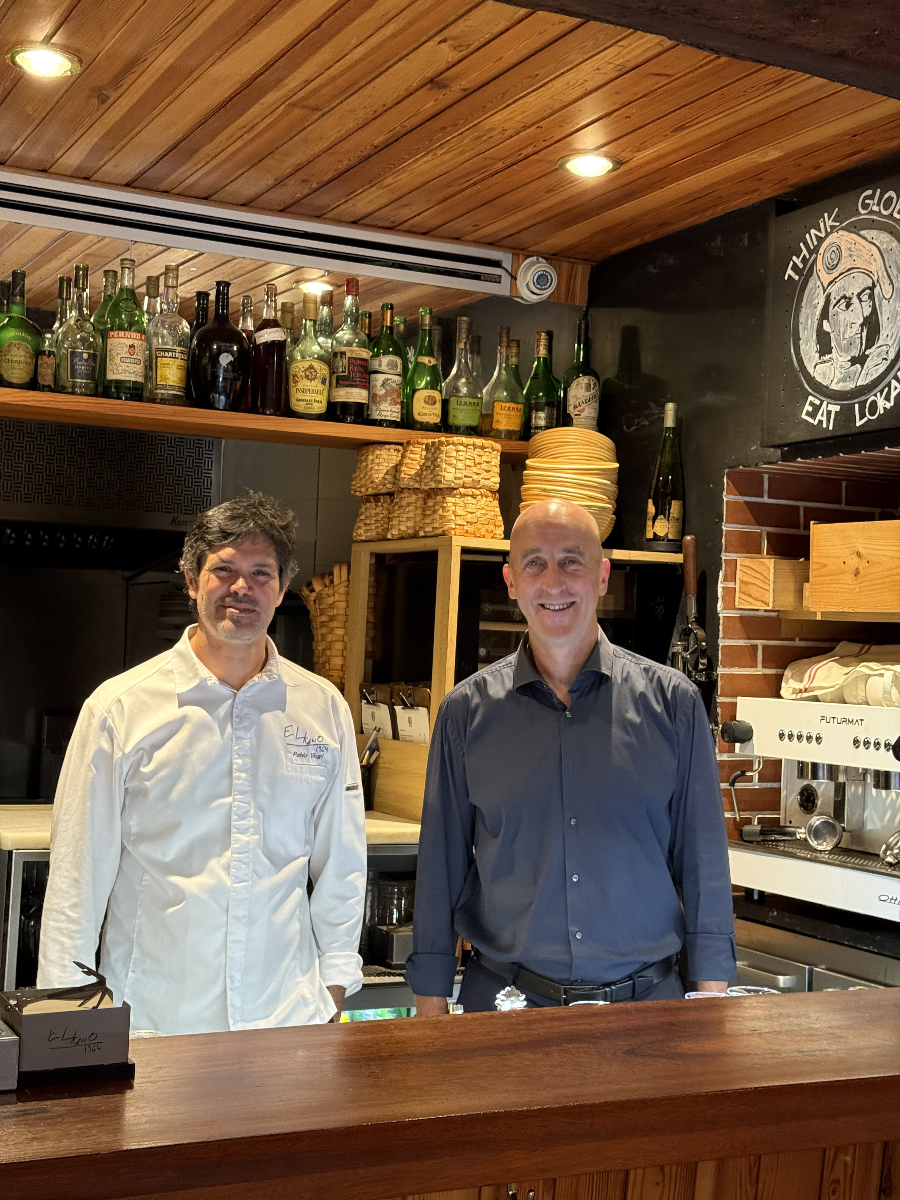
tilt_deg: +2.0
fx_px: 1664
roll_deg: -1.9
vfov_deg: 39.7
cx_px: 450
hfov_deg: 30.3
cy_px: 600
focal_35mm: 48
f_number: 1.78
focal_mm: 6.76
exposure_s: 1/33
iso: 320
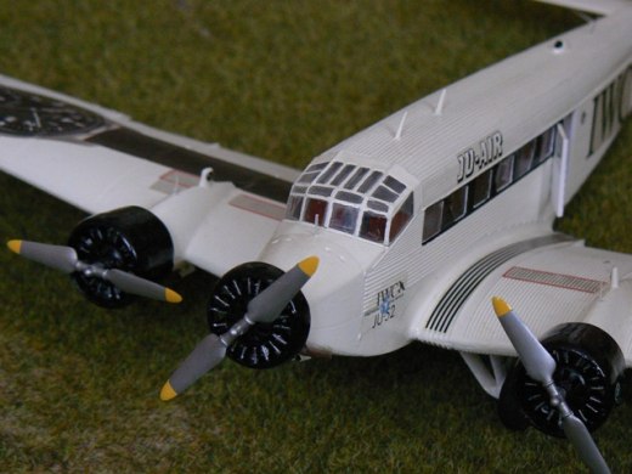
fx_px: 2118
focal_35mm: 116
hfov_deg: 17.0
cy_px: 237
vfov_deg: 12.8
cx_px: 316
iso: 200
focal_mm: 15.8
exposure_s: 1/15
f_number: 3.2
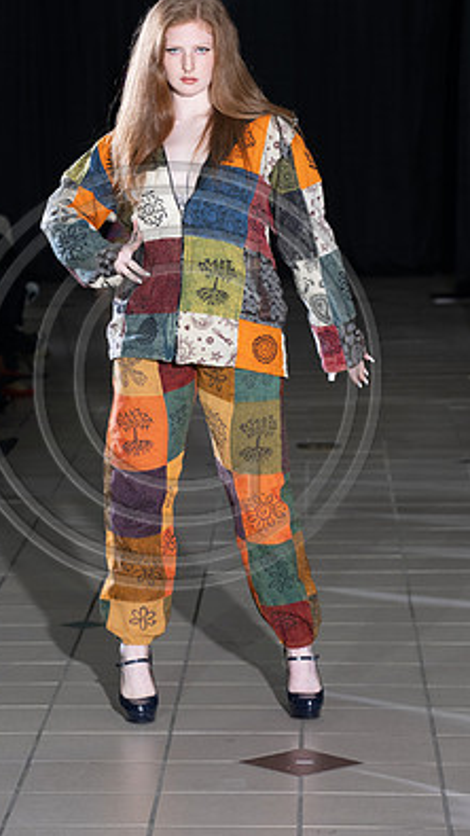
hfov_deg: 8.1
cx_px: 167
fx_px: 3303
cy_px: 375
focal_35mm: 149
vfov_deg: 14.4
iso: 1250
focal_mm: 125
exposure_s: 1/160
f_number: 6.3
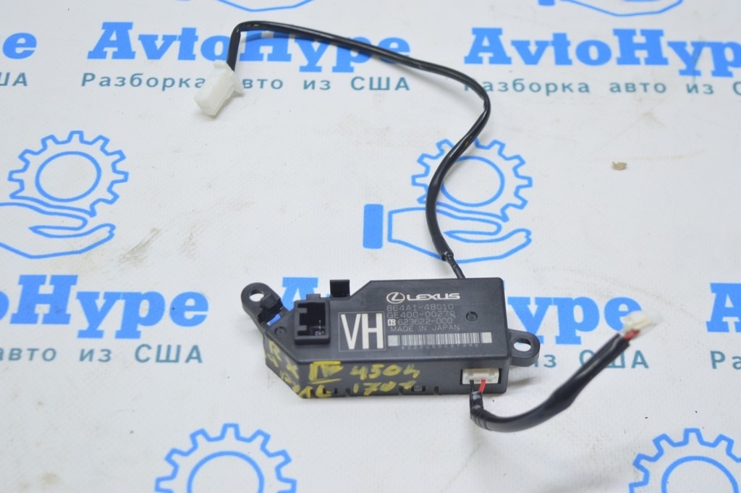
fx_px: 1388
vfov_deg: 20.1
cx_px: 370
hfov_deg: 29.9
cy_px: 246
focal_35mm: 68
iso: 400
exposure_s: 1/20
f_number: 5.6
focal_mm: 45
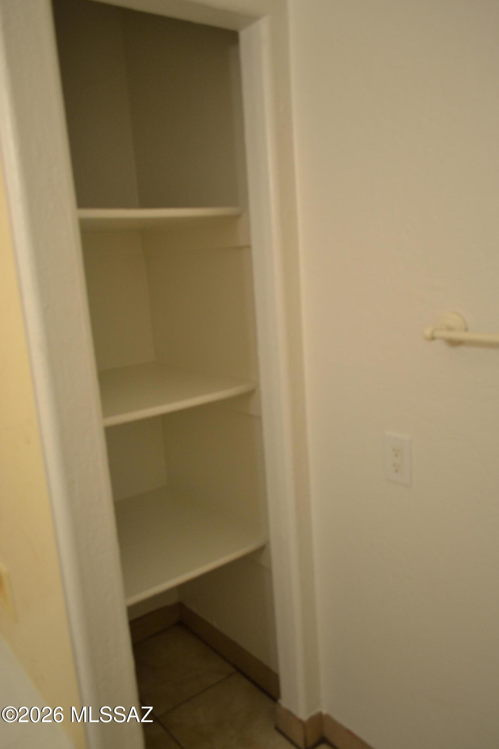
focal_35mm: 27
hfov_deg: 47.9
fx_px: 561
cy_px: 374
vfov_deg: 67.4
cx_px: 250
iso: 500
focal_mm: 18
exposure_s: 1/60
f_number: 3.5
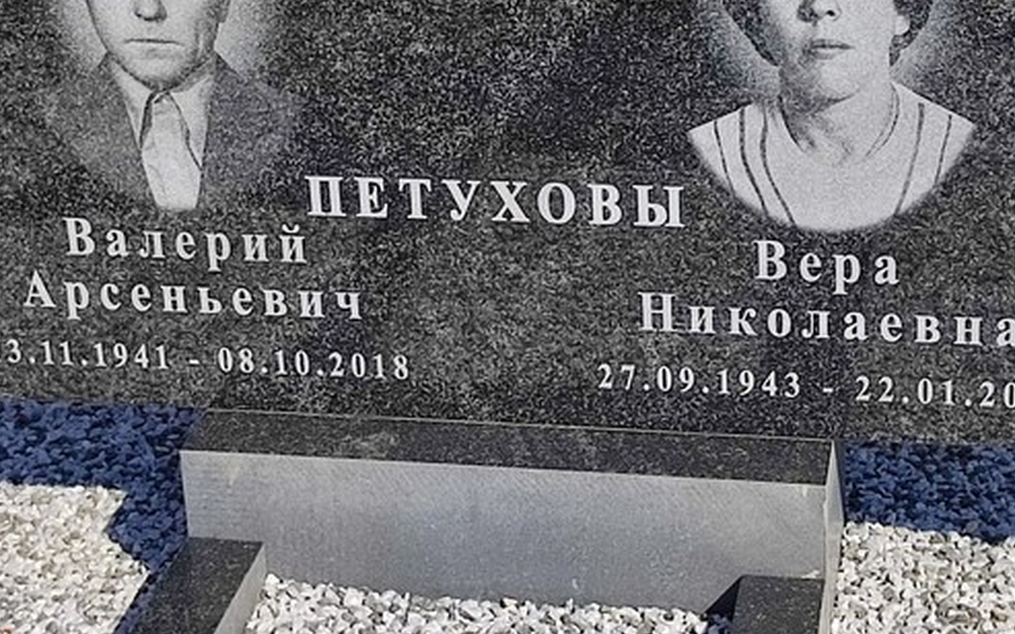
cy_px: 124
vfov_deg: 29.2
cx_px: 504
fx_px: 1189
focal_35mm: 43
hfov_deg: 46.2
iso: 50
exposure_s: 1/1075
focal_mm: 6.04
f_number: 1.9
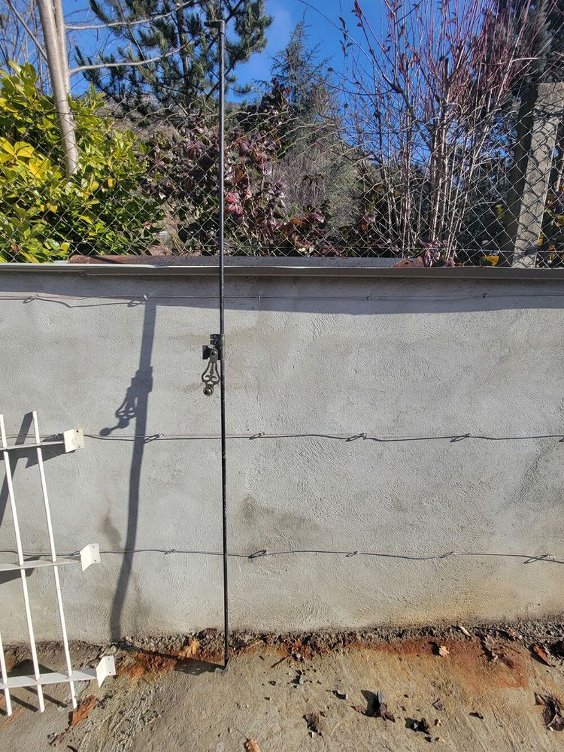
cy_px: 376
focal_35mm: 13
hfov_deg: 89.9
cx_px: 282
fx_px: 282
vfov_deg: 106.2
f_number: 2.2
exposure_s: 1/859
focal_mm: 2.2
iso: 50
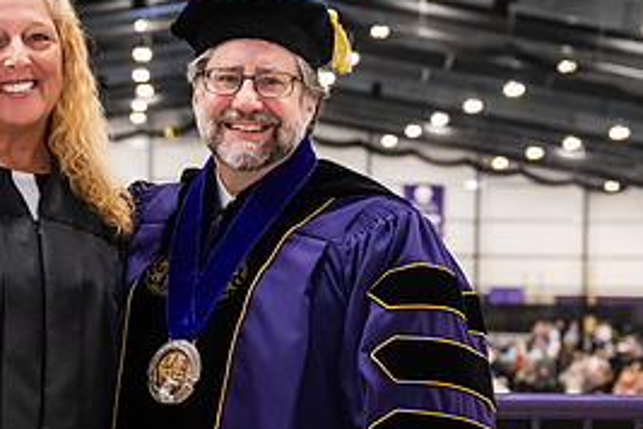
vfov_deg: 11.9
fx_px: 2054
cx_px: 222
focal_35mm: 115
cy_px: 319
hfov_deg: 17.8
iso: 3200
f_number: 3.5
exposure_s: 1/200
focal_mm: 47
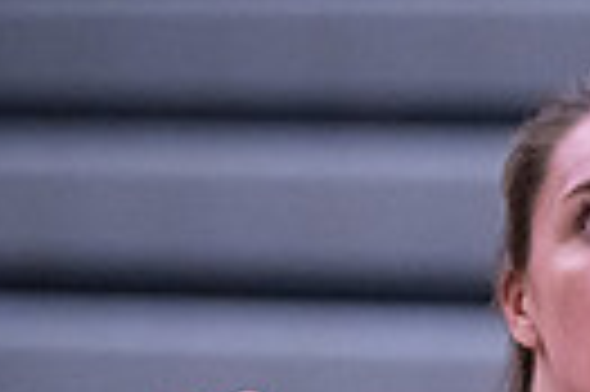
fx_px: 14797
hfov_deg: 2.3
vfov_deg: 1.5
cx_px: 1149
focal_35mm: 904
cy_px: 538
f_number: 2.8
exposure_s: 1/1000
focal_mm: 165
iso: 6400
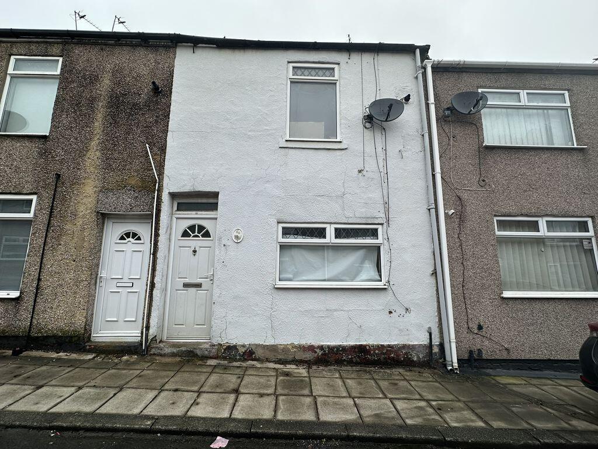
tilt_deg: +8.9
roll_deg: +1.1
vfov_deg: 85.7
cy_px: 224
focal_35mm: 14
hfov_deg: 102.1
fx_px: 242
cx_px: 299
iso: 40
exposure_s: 1/443
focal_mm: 2.22
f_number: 2.2
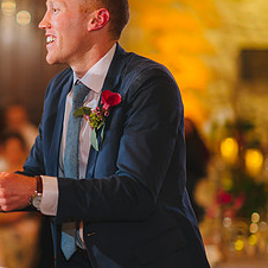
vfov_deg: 9.5
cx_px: -69
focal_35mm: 185
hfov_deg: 9.3
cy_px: 165
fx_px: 1620
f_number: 2
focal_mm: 85
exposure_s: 1/125
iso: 2000
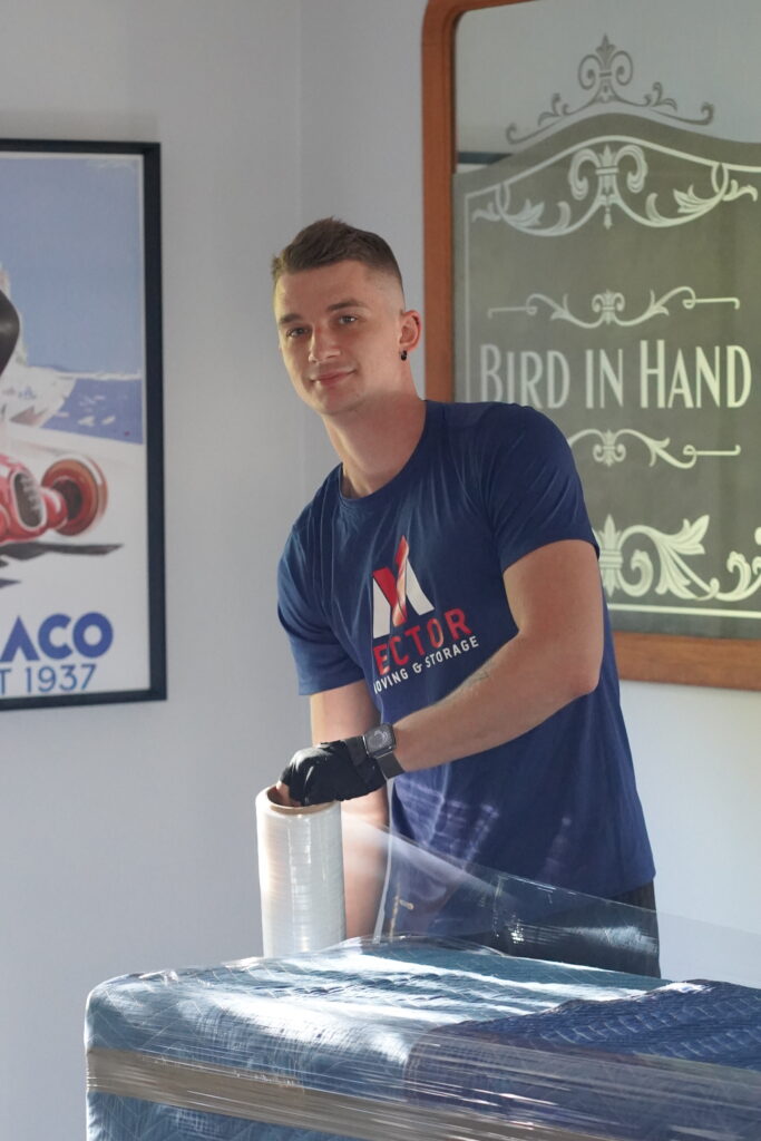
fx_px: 4025
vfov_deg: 16.1
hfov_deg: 10.8
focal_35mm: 127
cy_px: 570
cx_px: 380
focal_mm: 85
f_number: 4
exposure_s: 1/160
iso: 8000
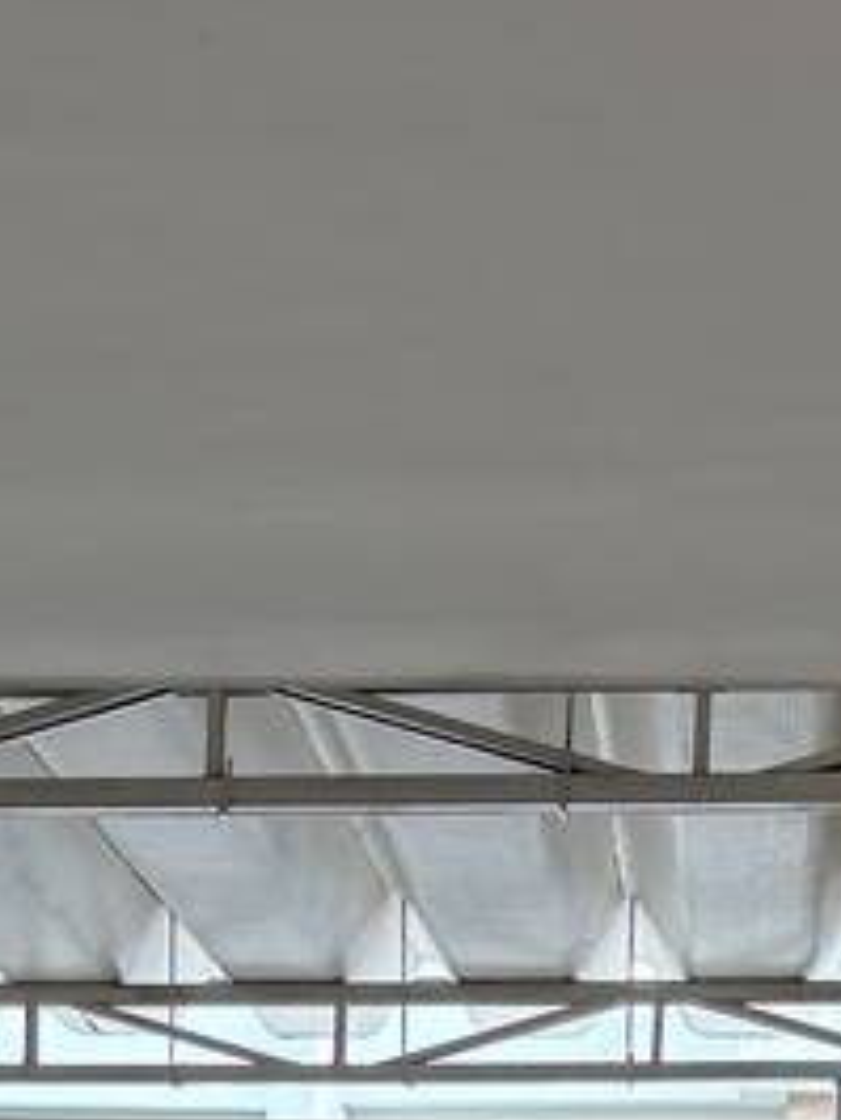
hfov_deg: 13.8
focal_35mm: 106
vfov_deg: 16.1
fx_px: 3431
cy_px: 1931
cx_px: 51
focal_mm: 5.96
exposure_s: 1/242
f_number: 1.6
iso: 64
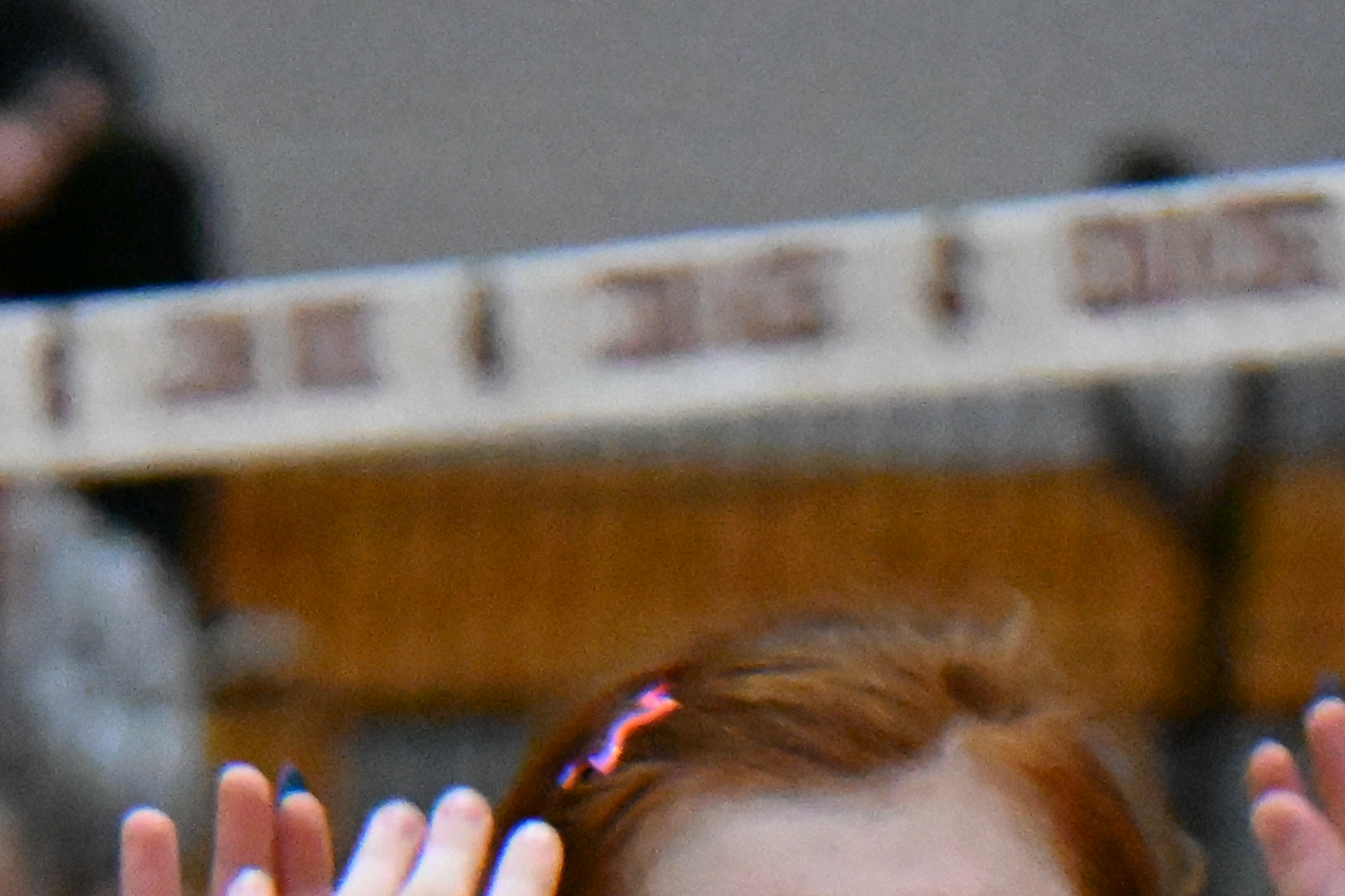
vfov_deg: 1.8
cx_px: 472
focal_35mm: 753
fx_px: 28128
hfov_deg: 2.7
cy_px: 1371
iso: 20000
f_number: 5.3
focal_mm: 150
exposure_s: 1/1600
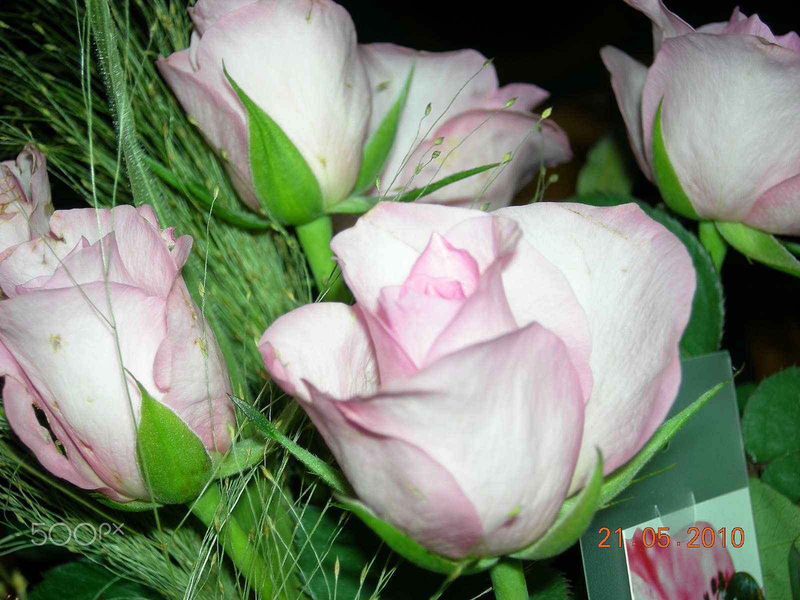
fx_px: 1525
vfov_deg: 22.3
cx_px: 400
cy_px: 300
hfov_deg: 29.4
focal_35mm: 66
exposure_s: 1/60.1
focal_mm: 13.7
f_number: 3.5
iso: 64
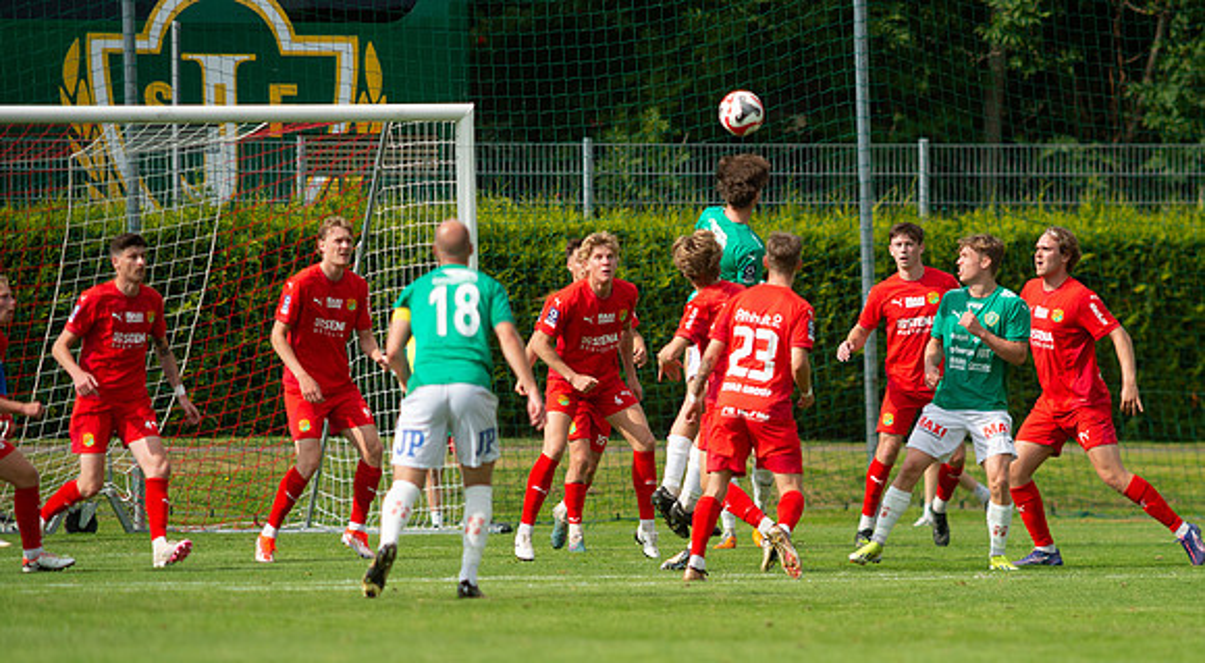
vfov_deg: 2.2
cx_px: 730
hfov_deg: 4.1
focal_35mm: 536
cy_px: 486
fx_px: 17027
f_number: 4.5
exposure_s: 1/1600
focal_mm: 420
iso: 200
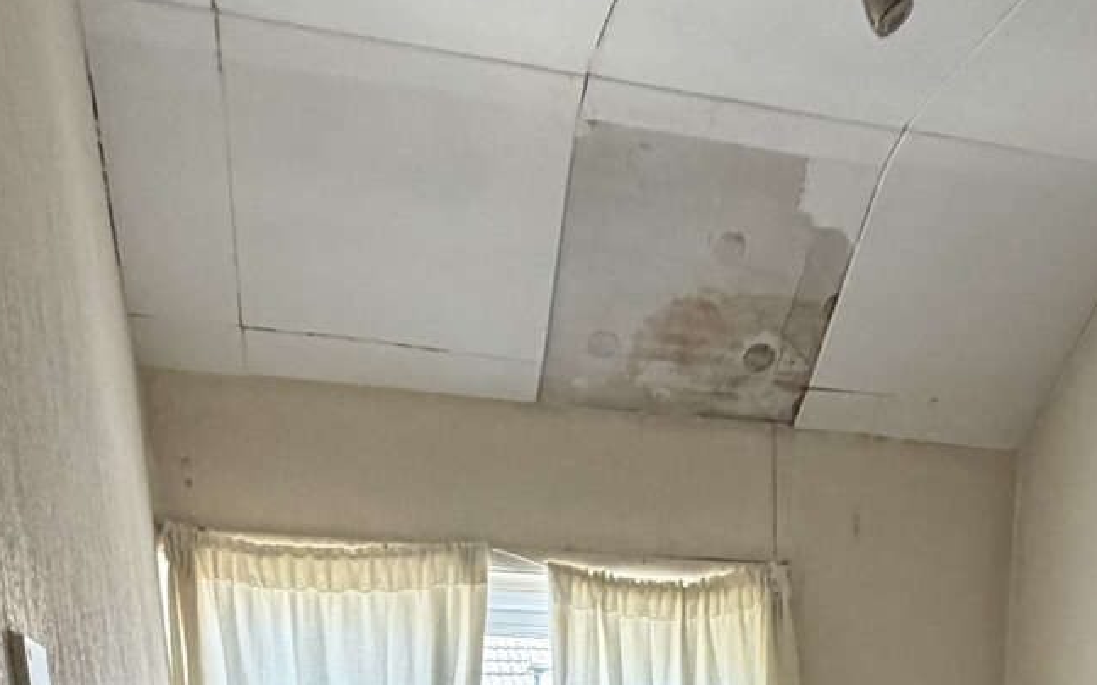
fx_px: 1405
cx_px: 792
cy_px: 1189
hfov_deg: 41.7
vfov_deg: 20.5
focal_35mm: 47
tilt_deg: -16.1
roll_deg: -0.8
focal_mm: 2.22
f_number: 2.2
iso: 320
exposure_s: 1/121
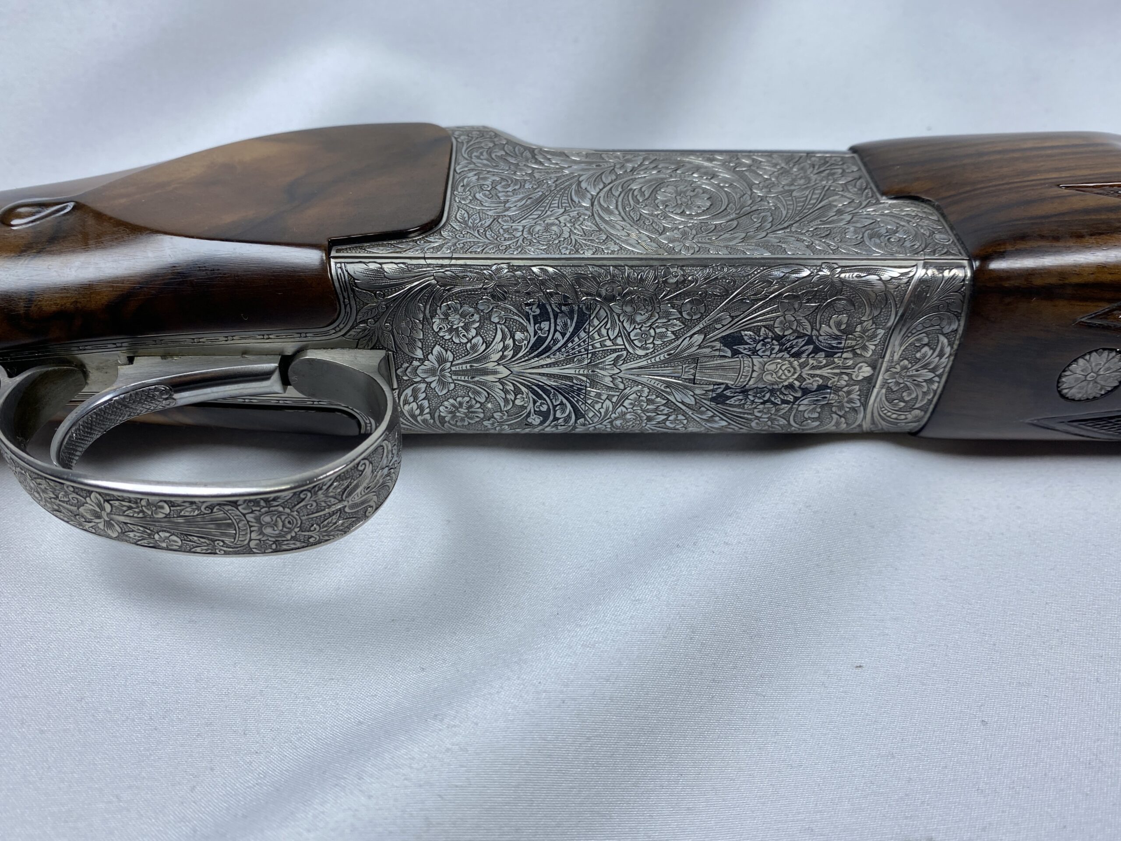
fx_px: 842
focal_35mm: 26
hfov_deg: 67.3
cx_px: 560
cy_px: 420
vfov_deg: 53.1
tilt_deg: -42.1
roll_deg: +0.1
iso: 32
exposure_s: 1/370
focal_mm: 4.25
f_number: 1.8
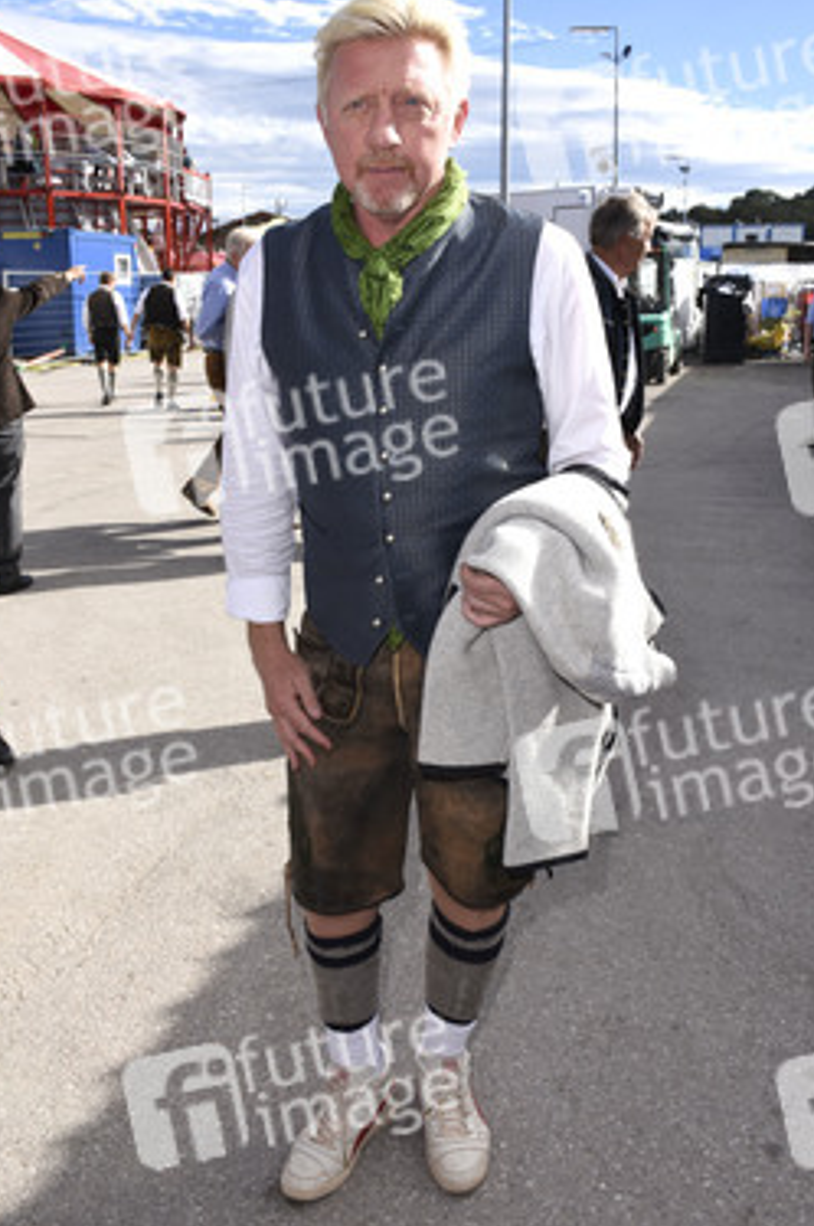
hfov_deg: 41.0
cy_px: 602
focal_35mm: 32
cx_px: 386
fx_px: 1088
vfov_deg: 58.8
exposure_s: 1/160
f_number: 9
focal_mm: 20
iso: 100
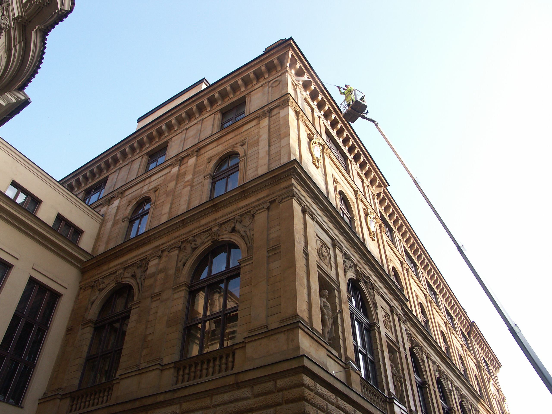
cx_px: 276
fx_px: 446
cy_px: 207
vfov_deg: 49.7
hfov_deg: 63.4
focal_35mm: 28
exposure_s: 1/200
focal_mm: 7.2
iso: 100
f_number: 5
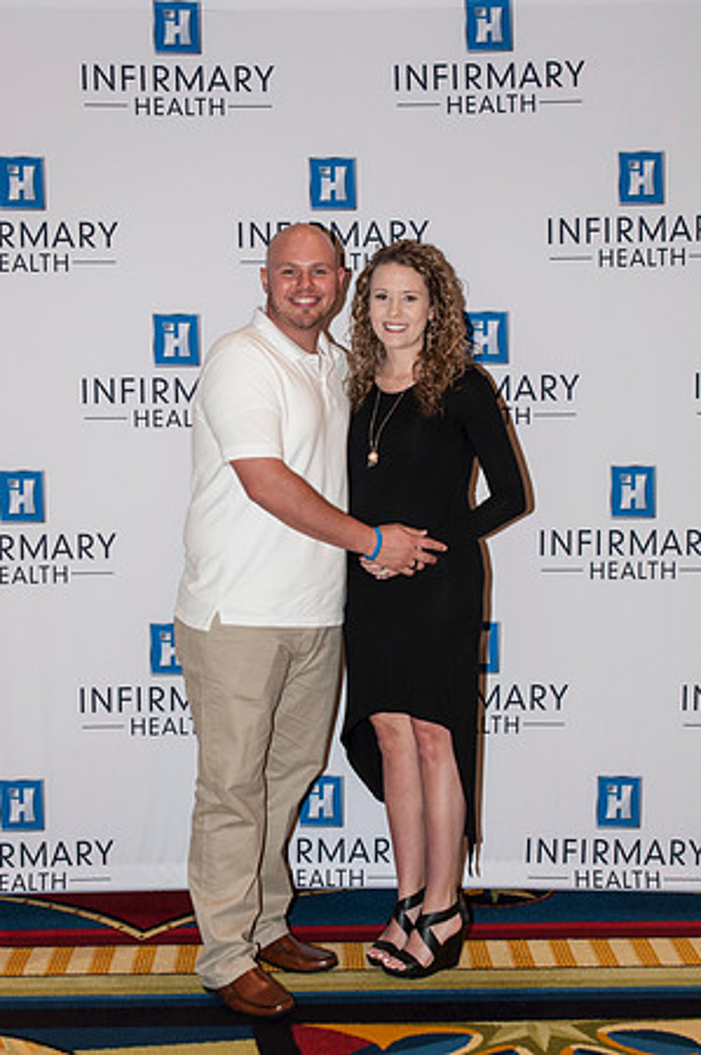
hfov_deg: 23.7
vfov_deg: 35.1
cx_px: 350
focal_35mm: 57
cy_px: 528
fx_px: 1669
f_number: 5.6
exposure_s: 1/60
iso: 400
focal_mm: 38
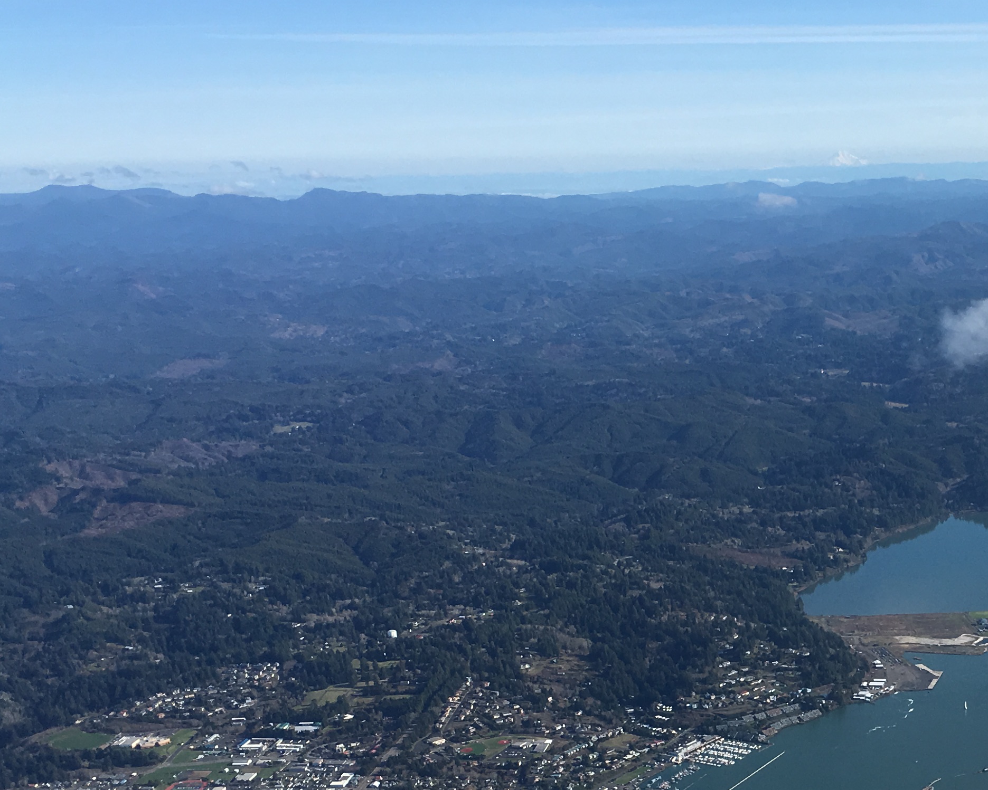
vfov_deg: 24.2
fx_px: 1784
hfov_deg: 29.5
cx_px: 921
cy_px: 735
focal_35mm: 61
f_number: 2.2
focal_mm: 4.15
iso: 25
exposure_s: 1/1508
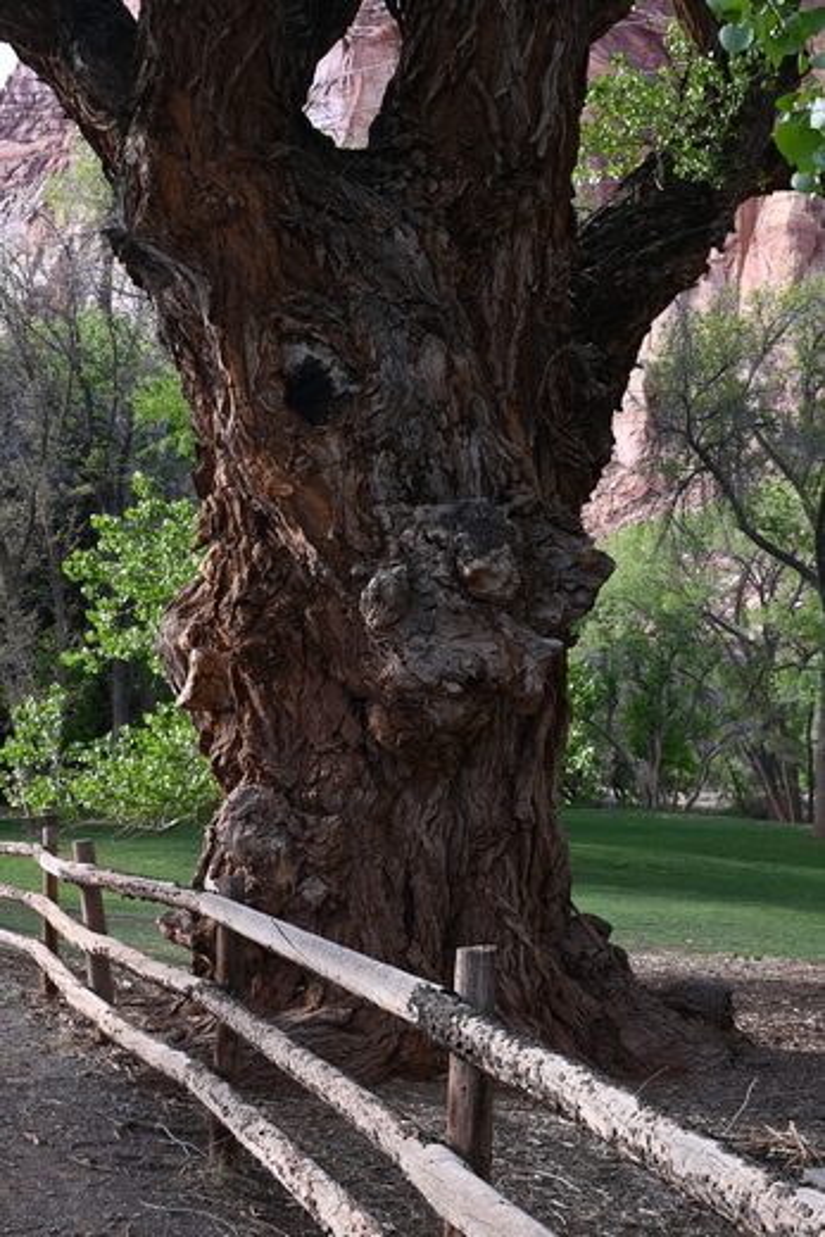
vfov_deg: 38.2
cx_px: 412
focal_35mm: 52
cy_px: 618
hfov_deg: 26.0
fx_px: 1786
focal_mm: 35
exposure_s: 1/60
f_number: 10
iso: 400
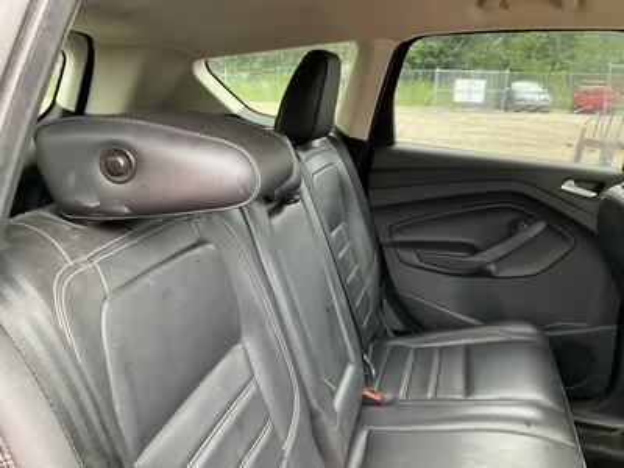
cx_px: 312
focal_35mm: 29
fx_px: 523
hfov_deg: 61.7
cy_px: 234
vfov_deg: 48.2
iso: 160
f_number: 1.8
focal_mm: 3
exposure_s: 1/60
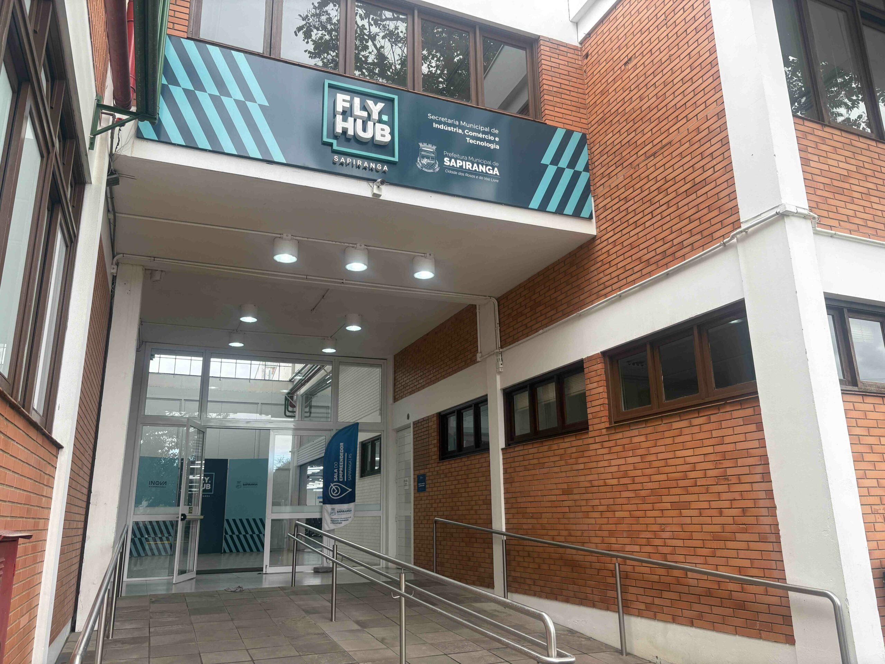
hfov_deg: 67.3
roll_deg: +0.9
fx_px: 665
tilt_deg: +14.5
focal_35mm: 26
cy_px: 332
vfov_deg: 53.1
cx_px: 442
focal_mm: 5.96
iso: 40
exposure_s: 1/163
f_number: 1.6
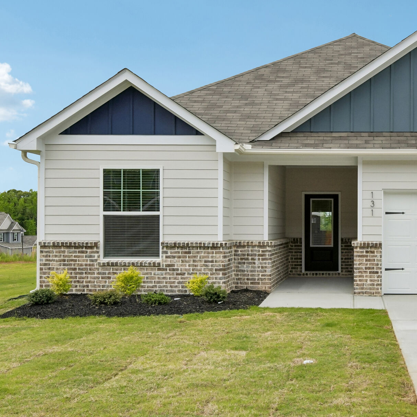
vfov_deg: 38.3
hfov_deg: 36.5
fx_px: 600
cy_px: 232
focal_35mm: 44
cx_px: 355
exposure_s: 1/2000
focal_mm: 21
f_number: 8
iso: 400
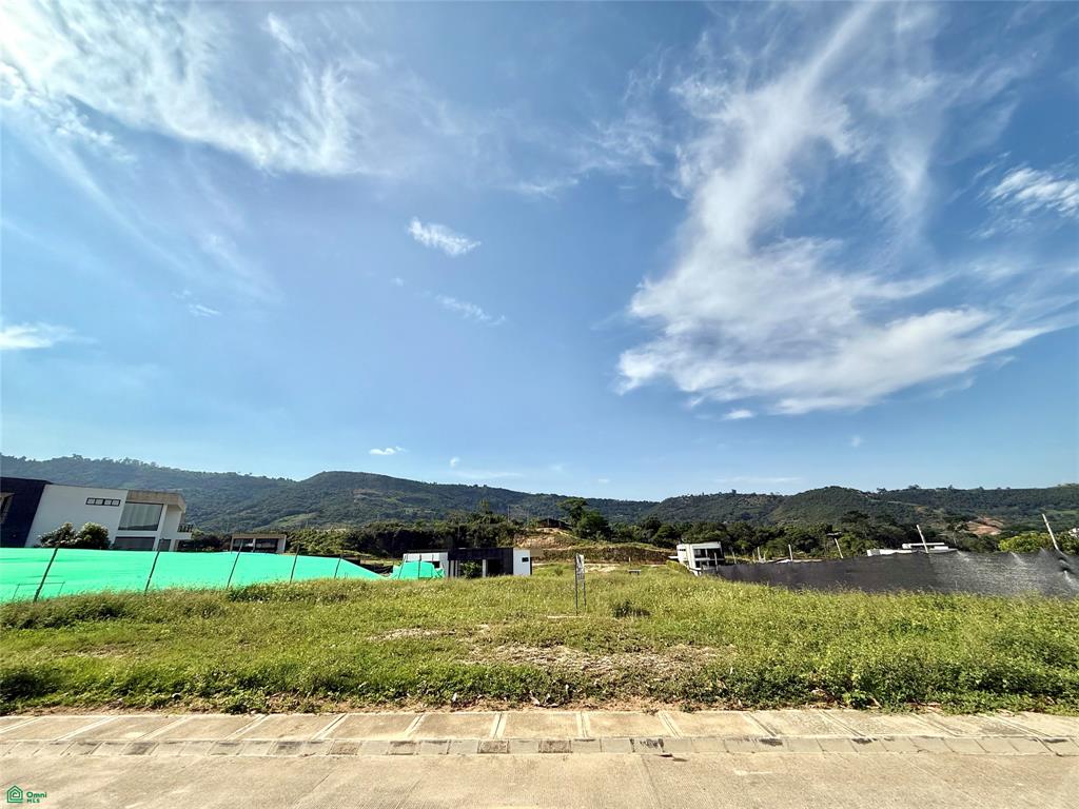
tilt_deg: +18.4
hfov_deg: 102.1
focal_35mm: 14
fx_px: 436
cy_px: 404
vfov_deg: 85.7
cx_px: 540
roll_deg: +0.4
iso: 50
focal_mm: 2.22
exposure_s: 1/3663
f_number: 2.2
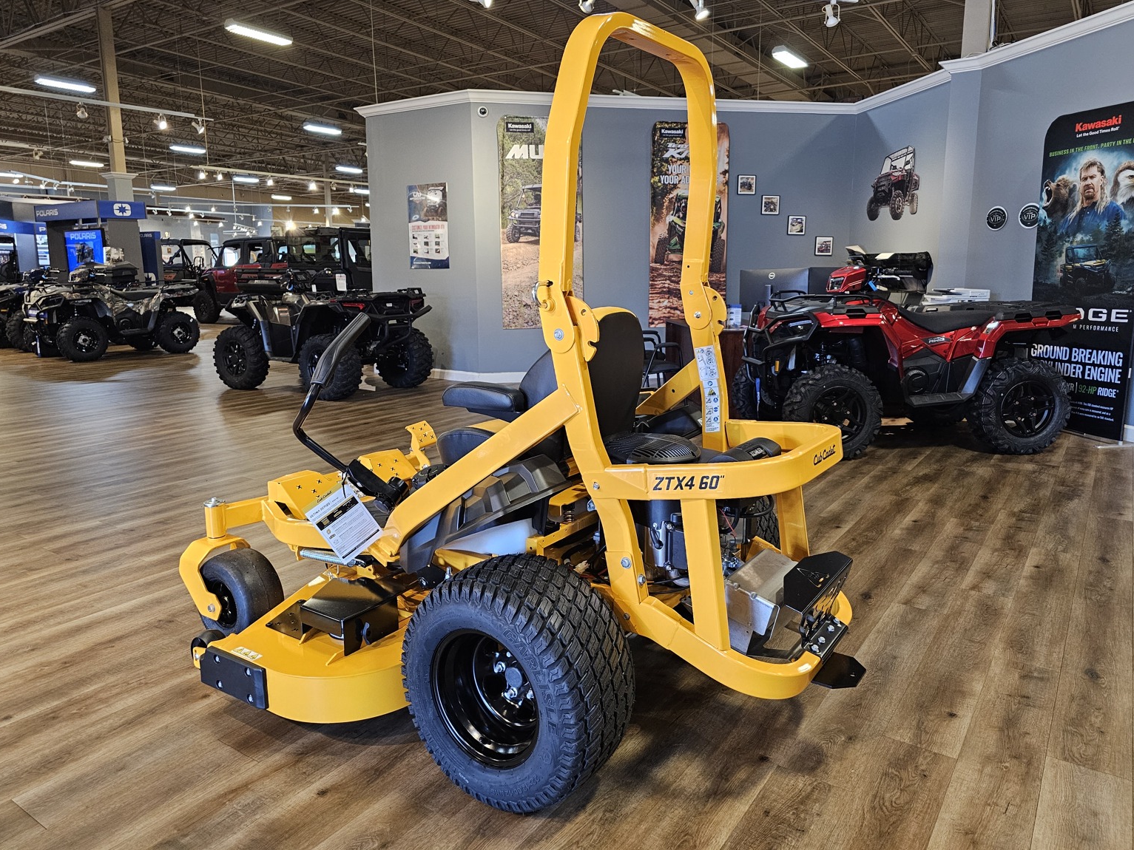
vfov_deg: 56.8
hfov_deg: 71.6
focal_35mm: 24
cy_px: 407
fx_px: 786
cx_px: 571
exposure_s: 1/120
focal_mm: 6.3
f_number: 1.7
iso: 500
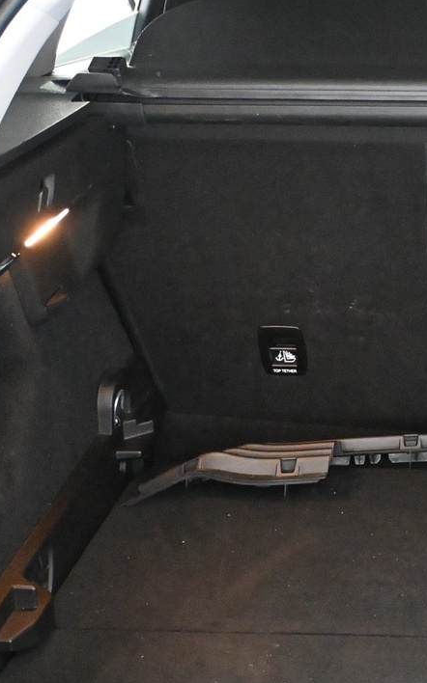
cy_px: 396
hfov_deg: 16.1
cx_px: 540
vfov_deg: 26.8
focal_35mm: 77
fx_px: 1435
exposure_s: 1/60
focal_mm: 22
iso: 11400
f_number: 4
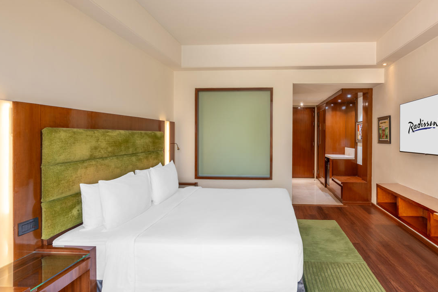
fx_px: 231
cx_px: 243
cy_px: 131
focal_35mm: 19
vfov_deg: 64.4
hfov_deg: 86.6
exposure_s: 1/40
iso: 100
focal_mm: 16
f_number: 11
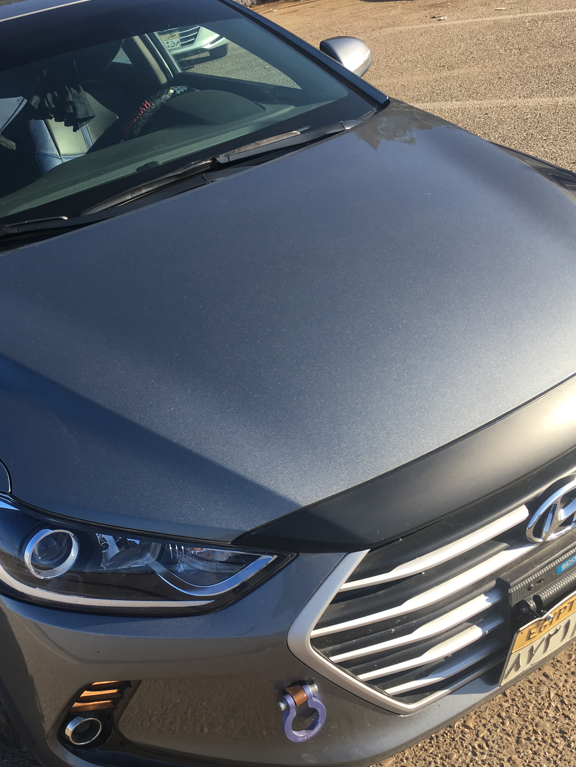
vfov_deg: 47.9
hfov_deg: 36.4
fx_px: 865
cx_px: 189
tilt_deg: -27.5
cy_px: 383
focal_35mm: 39
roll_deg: +13.1
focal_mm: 4.15
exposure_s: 1/605
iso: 25
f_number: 2.2
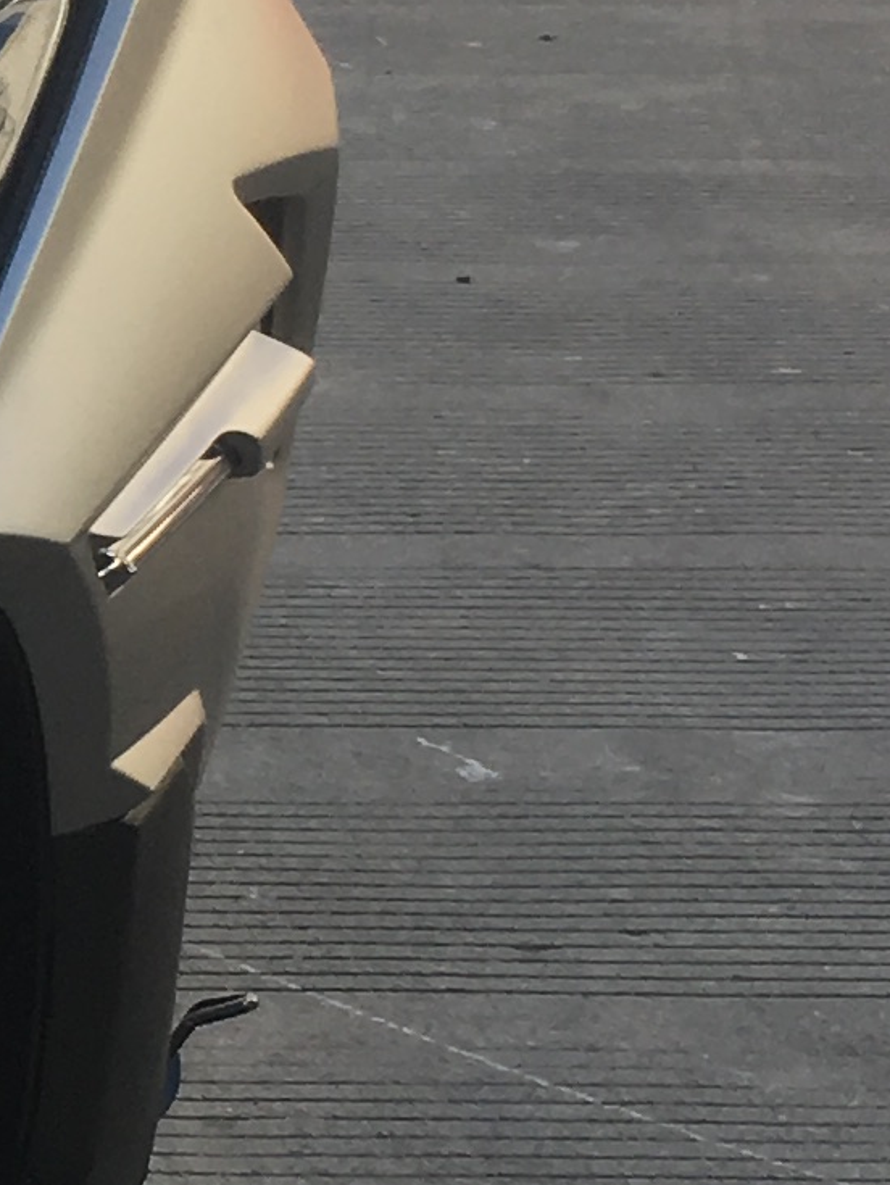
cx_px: -669
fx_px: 5446
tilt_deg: -14.6
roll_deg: +0.3
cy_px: 513
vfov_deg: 12.4
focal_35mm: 159
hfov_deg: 9.0
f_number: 2.2
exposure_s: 1/381
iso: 25
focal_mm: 4.15
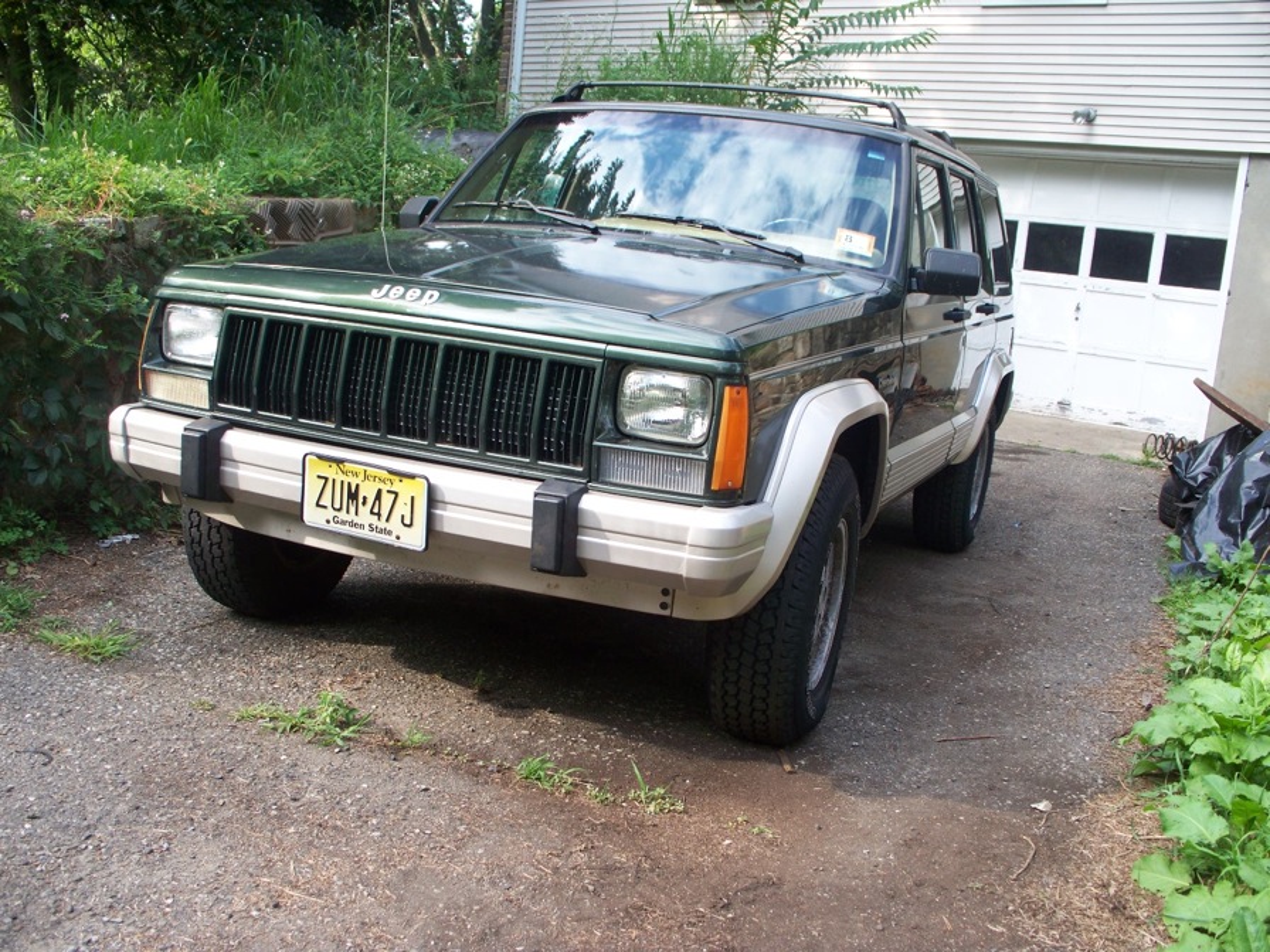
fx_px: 1321
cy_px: 476
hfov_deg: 51.4
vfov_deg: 39.7
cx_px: 635
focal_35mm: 36
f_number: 2.8
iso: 64
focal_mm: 7.54
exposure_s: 1/125
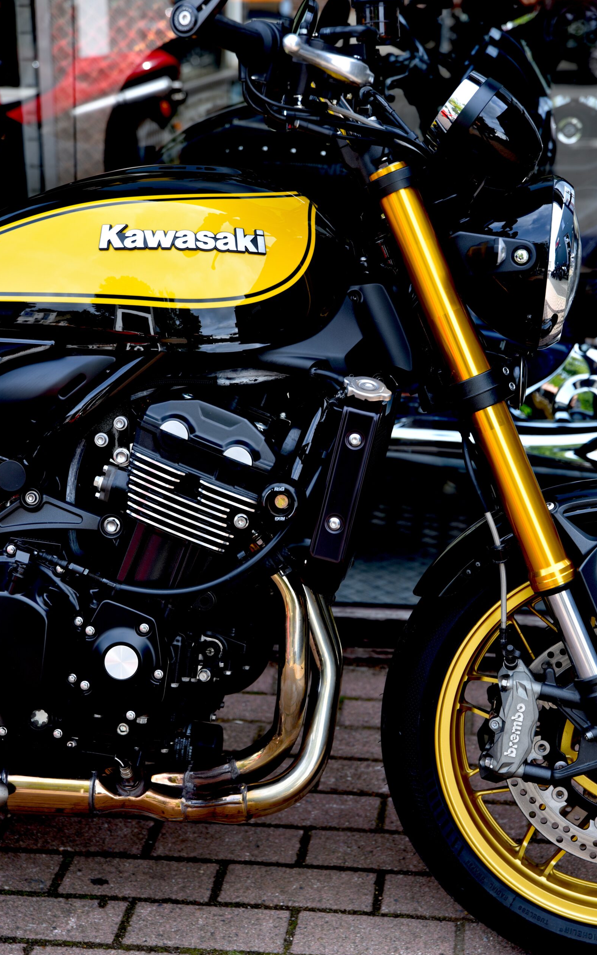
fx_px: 1875
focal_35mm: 72
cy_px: 476
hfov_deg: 18.1
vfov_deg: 28.6
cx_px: 317
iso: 100
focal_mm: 70
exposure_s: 1/100
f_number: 5
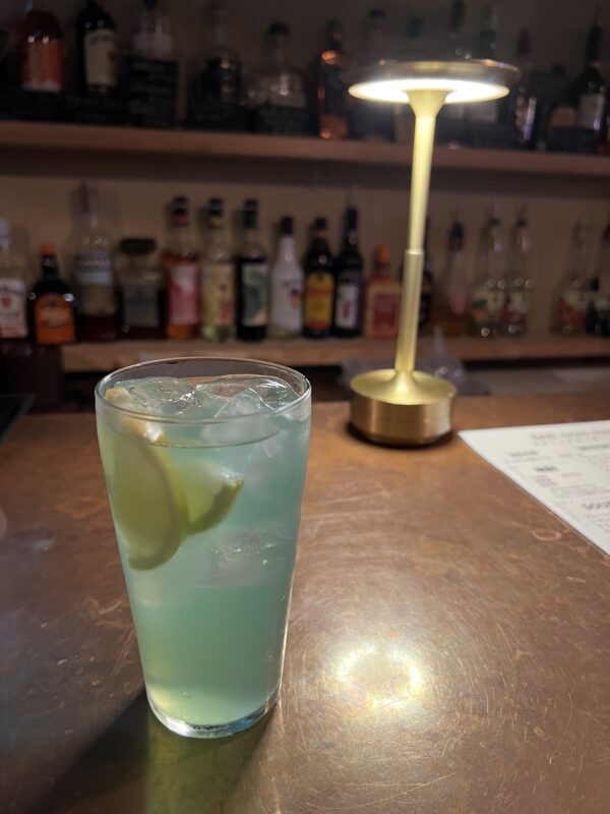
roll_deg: -0.8
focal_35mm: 26
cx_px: 305
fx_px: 611
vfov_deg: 67.3
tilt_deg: -19.4
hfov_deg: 53.1
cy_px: 407
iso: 640
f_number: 1.5
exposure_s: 1/40
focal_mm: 5.7
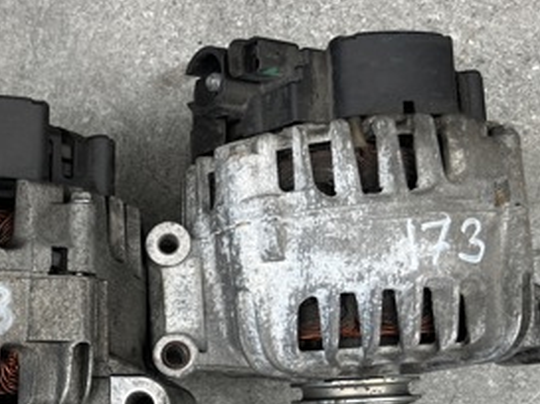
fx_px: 950
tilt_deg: -78.5
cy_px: 340
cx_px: -6
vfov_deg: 23.5
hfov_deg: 29.5
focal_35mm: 61
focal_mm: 5.1
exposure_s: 1/457
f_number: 1.6
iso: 50
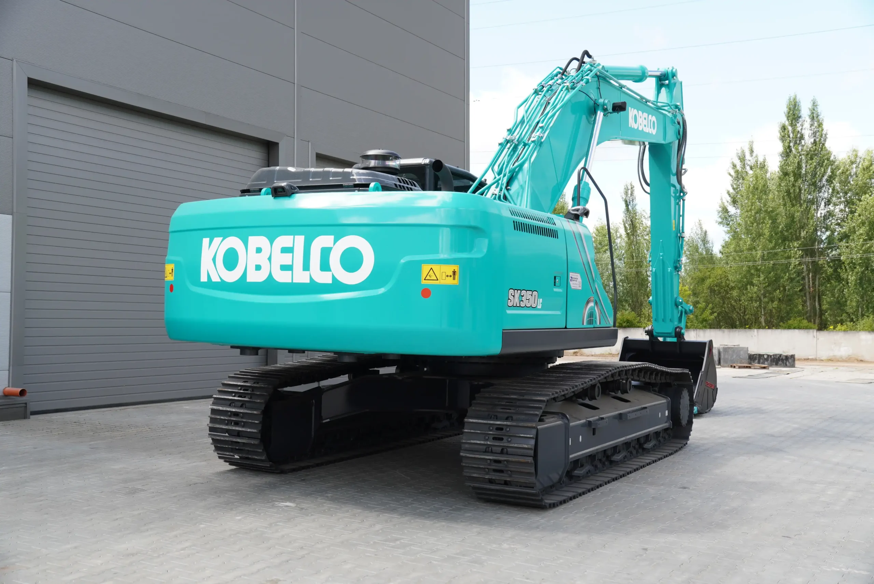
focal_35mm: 38
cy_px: 292
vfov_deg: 35.5
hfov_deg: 51.3
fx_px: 911
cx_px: 437
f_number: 3.5
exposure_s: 1/125
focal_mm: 25
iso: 100
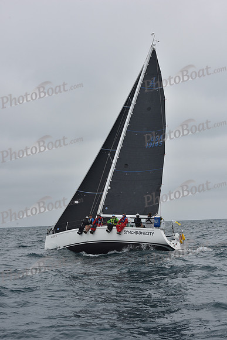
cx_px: 114
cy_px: 170
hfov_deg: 19.5
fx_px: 662
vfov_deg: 28.8
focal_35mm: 70
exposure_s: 1/800
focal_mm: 70
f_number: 11
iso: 250
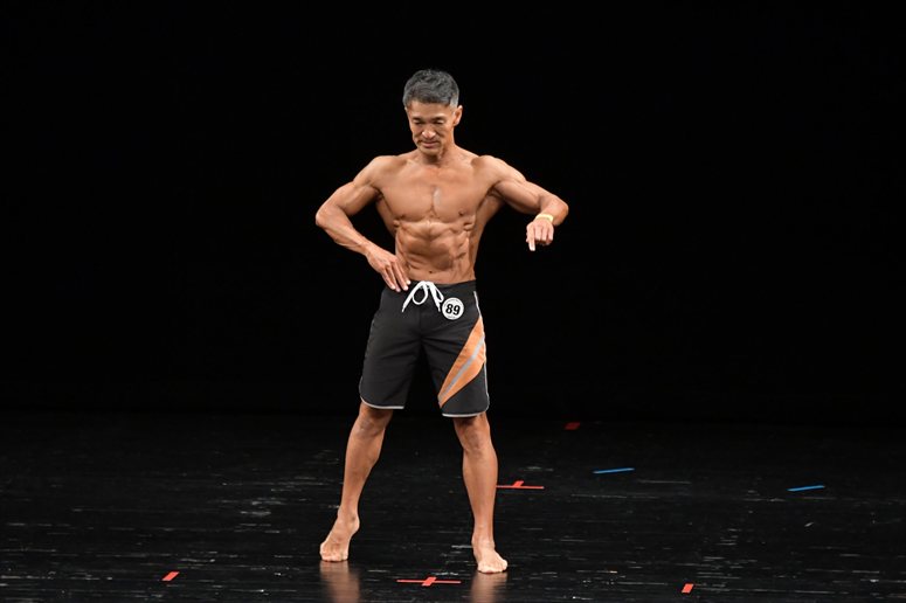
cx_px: 453
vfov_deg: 5.1
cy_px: 302
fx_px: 6792
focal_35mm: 270
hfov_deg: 7.6
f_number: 5.6
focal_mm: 180
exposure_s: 1/400
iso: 3200
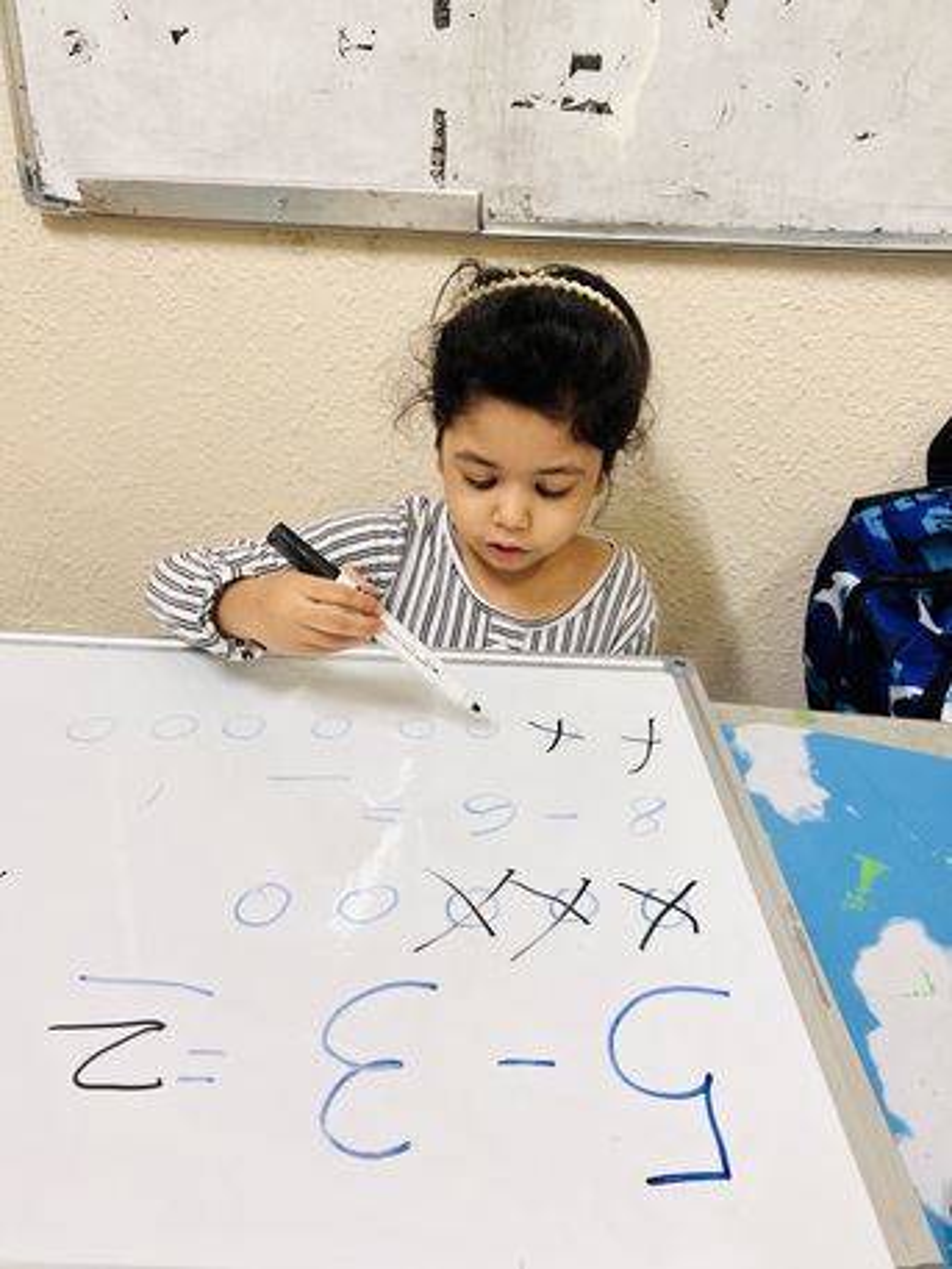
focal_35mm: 26
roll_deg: -1.8
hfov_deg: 53.1
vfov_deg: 67.3
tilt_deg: -26.7
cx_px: 476
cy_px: 634
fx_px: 953
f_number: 1.5
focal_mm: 5.7
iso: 80
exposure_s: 1/60
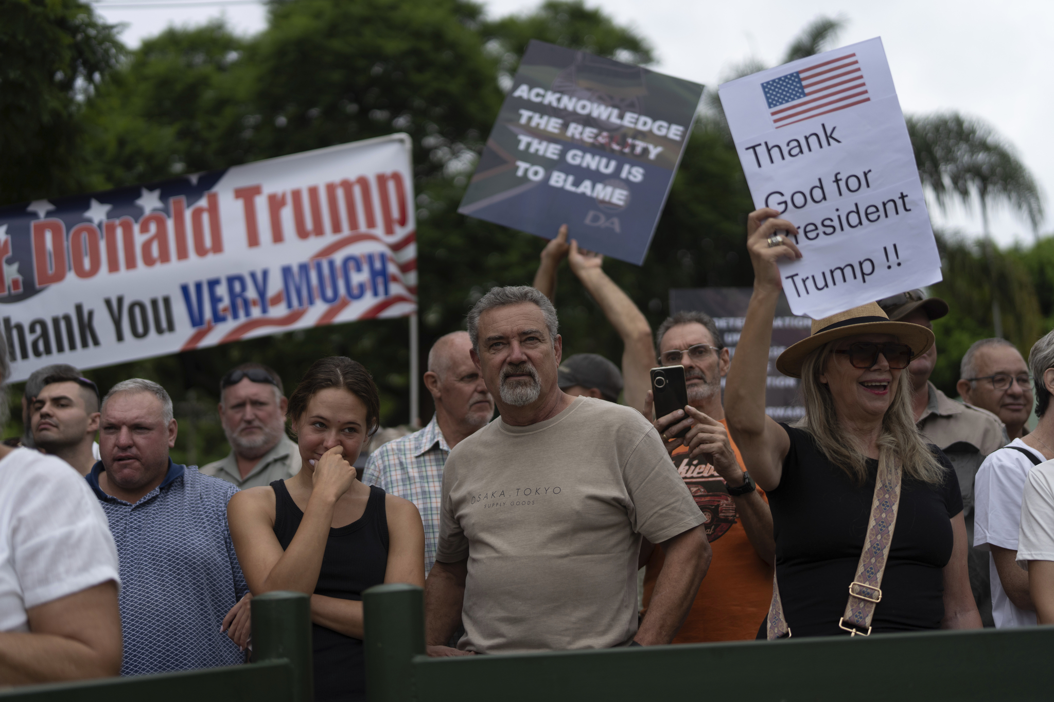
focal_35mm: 50
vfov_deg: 27.0
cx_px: 527
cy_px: 351
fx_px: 1464
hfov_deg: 39.6
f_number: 1.4
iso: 100
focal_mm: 50
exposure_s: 1/3200
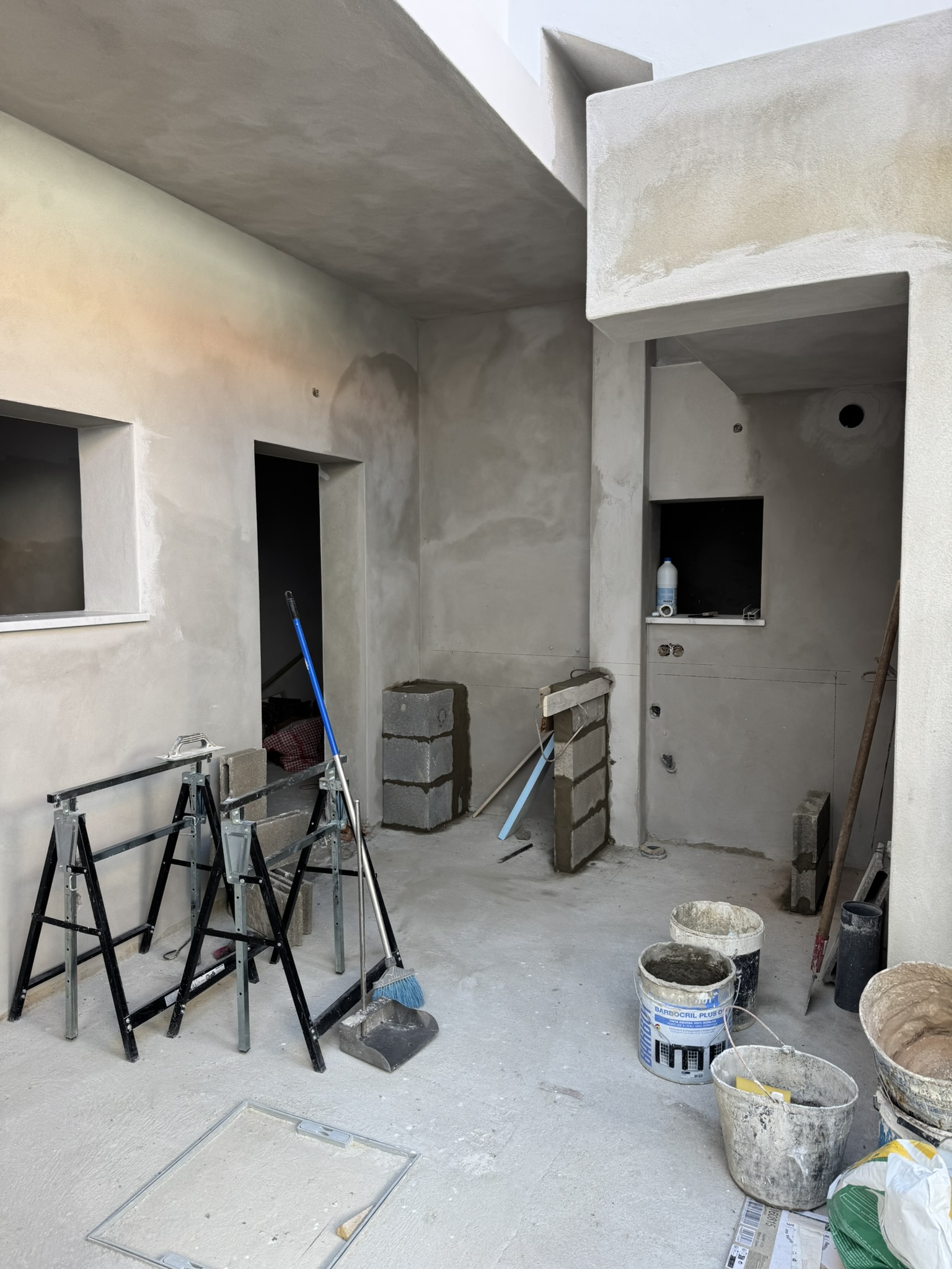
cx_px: 476
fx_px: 880
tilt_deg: -3.7
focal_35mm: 24
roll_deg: -0.5
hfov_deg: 56.8
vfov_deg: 71.6
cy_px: 634
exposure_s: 1/265
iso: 64
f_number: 1.78
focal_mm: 6.76
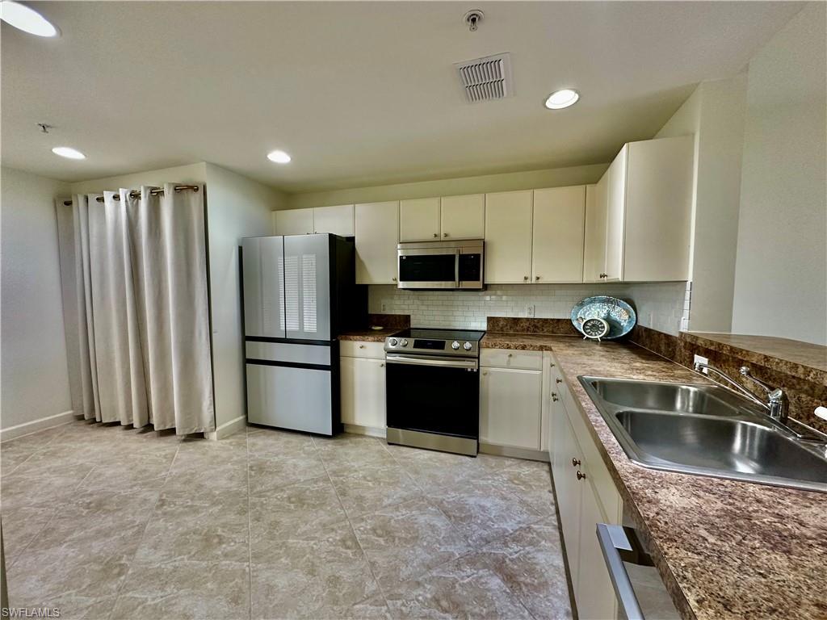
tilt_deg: -3.6
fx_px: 334
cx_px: 414
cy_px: 310
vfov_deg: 85.7
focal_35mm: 14
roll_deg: -0.3
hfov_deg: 102.1
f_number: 2.2
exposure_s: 1/120
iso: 250
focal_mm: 2.22
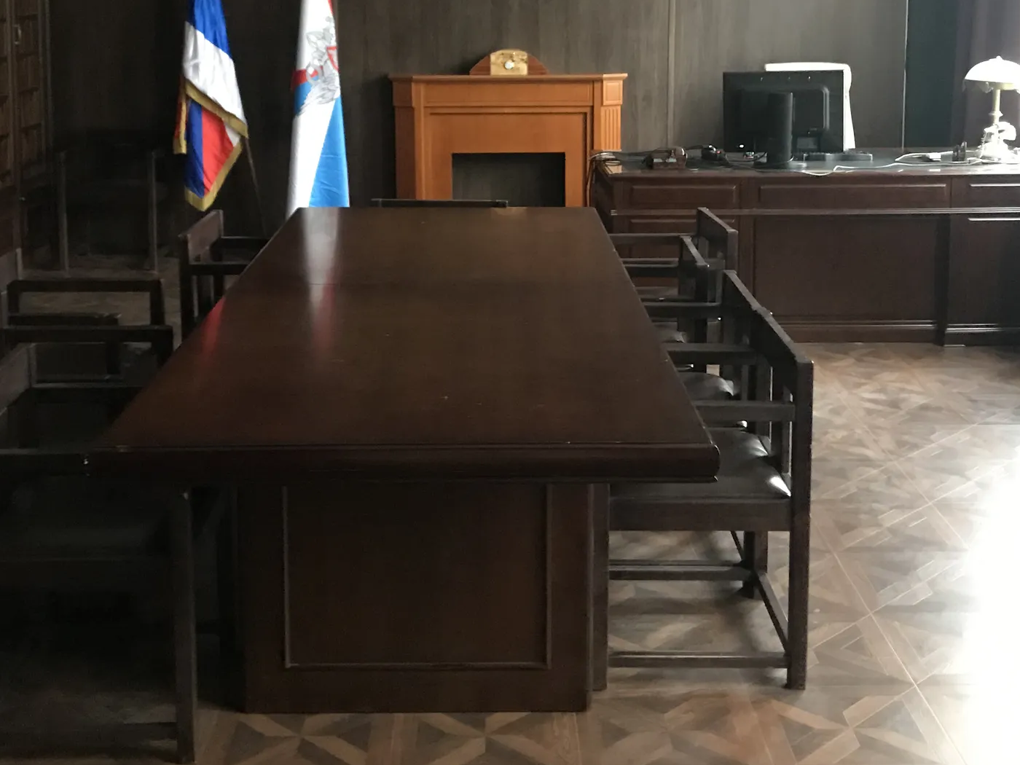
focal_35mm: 48
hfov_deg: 39.7
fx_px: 1414
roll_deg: -0.5
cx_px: 525
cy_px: 178
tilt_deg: -8.1
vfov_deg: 29.7
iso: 80
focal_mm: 3.99
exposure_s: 1/5
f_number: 1.8
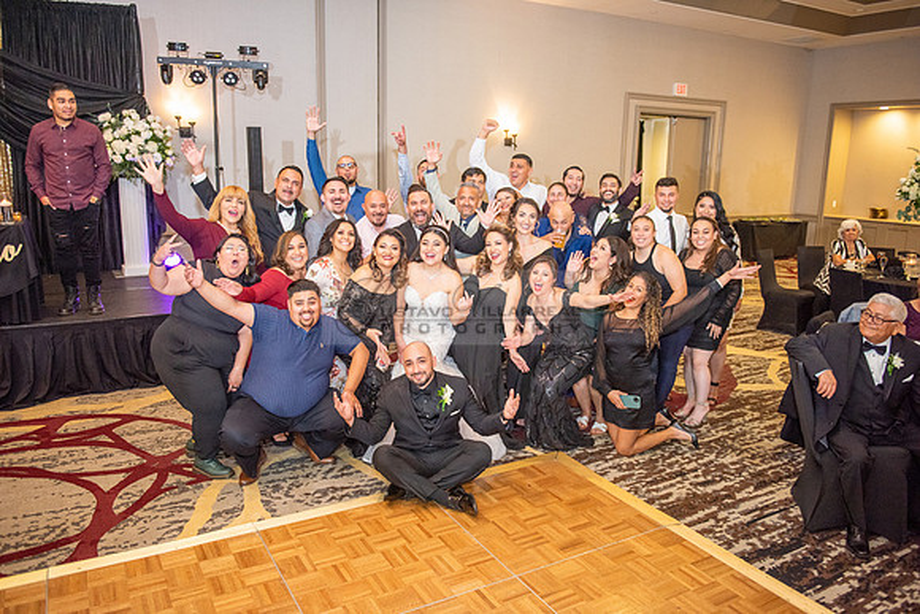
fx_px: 716
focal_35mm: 28
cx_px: 460
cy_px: 307
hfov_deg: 65.5
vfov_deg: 46.4
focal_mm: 28
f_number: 2.8
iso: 1600
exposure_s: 1/160
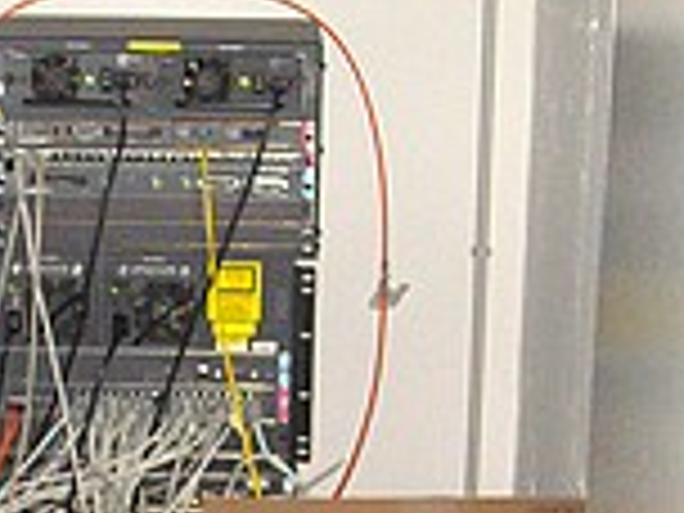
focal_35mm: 112
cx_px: 99
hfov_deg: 17.4
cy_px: 425
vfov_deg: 13.1
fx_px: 2213
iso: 160
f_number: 2.8
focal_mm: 6.1
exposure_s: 1/45
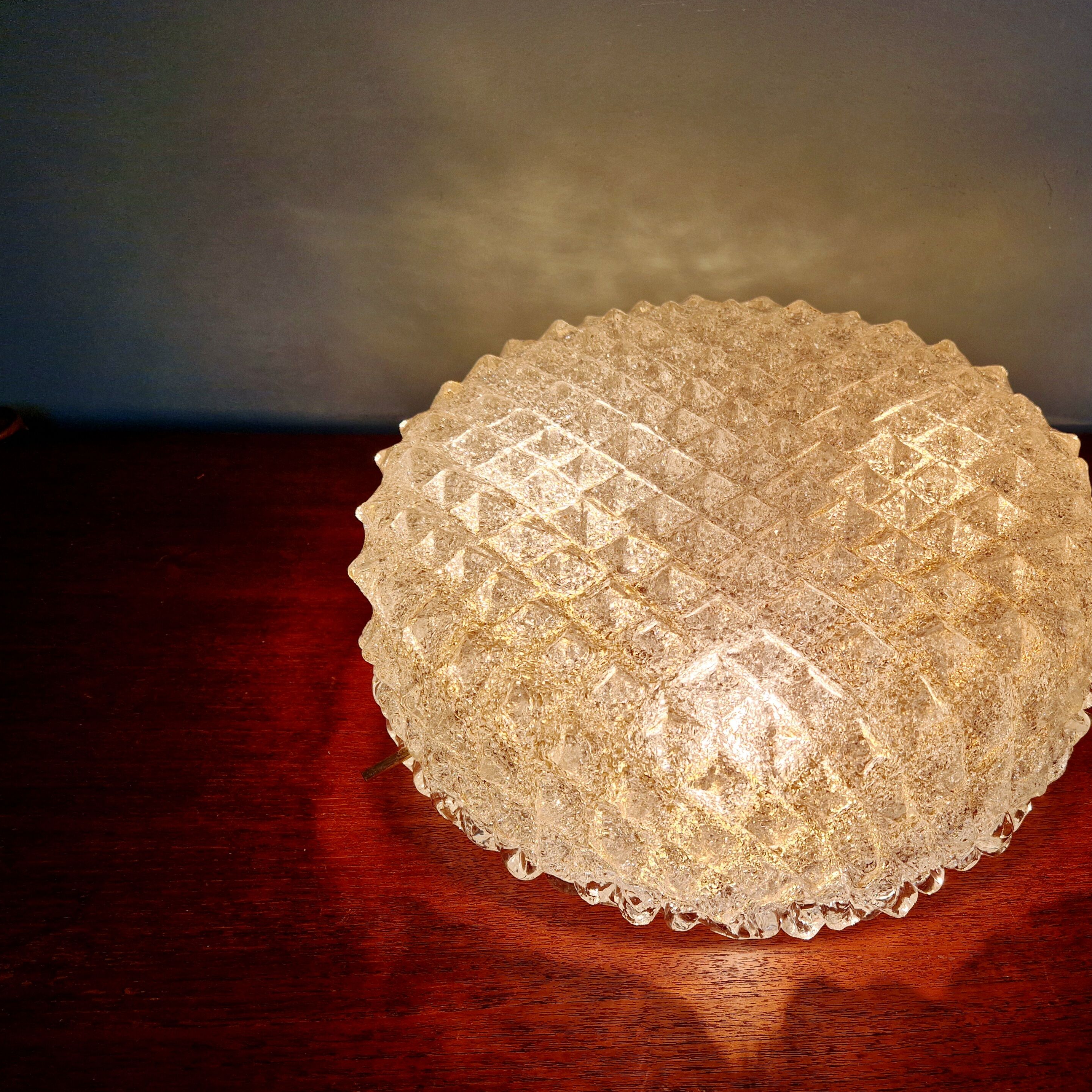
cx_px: 745
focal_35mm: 28
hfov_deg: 55.9
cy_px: 560
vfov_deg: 57.3
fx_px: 999
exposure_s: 1/192
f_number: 1.8
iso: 50
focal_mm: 5.4
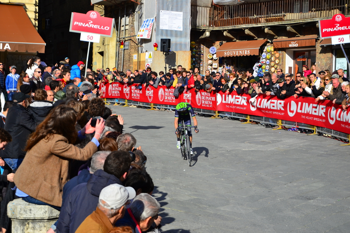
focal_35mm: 78
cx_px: 175
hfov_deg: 26.0
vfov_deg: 17.5
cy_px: 116
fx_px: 758
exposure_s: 1/640
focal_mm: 52
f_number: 7.1
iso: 200
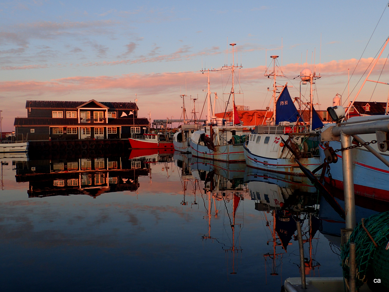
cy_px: 146
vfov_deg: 44.2
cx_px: 194
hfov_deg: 56.8
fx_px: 360
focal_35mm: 32
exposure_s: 1/100
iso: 100
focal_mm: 5.87
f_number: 3.2
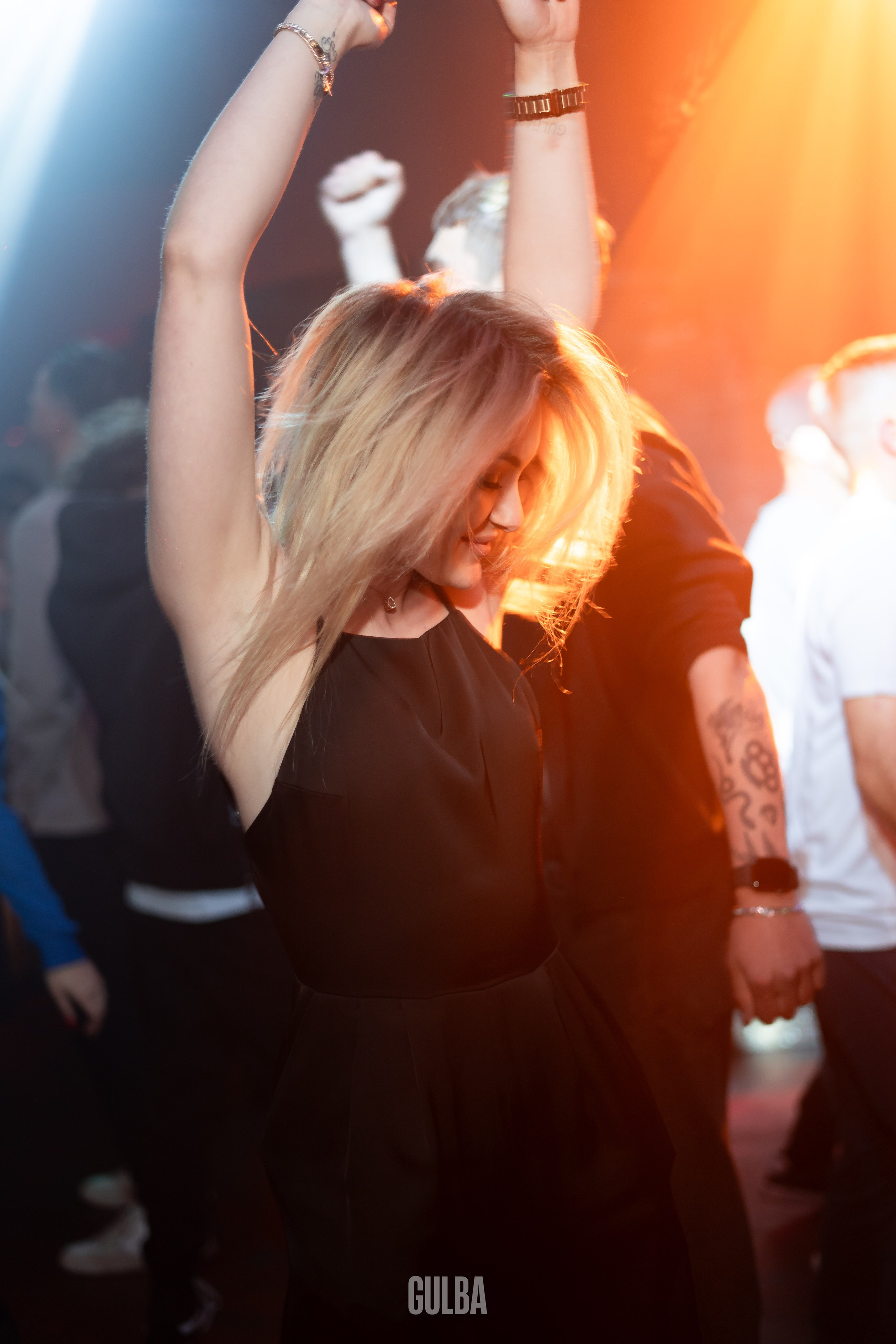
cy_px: 672
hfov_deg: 27.0
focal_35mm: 50
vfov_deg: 39.6
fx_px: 1867
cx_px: 448
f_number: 1.8
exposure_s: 1/125
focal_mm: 50
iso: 1000
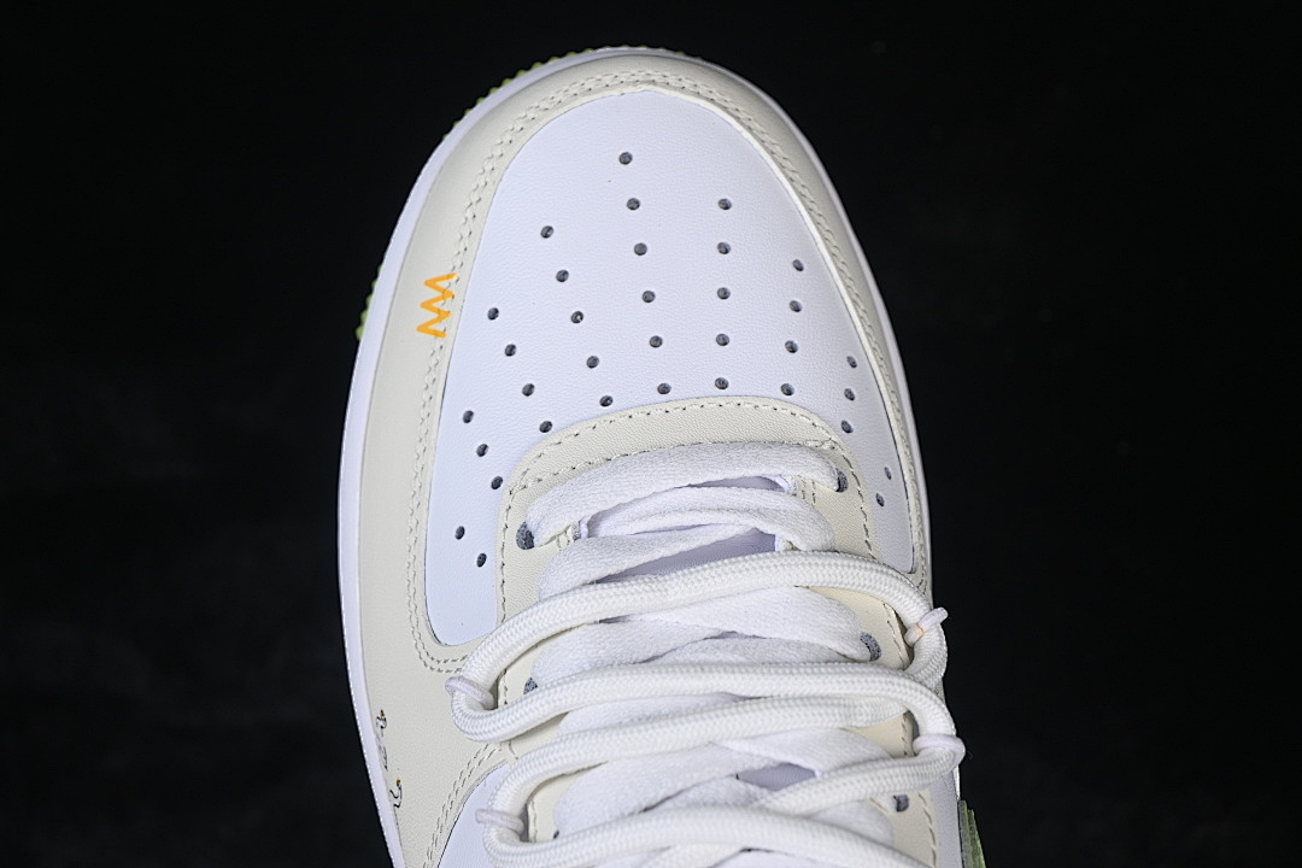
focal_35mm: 75
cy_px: 434
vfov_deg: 18.2
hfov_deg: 27.0
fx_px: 2712
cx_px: 651
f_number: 7.1
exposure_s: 1/80
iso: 160
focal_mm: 50
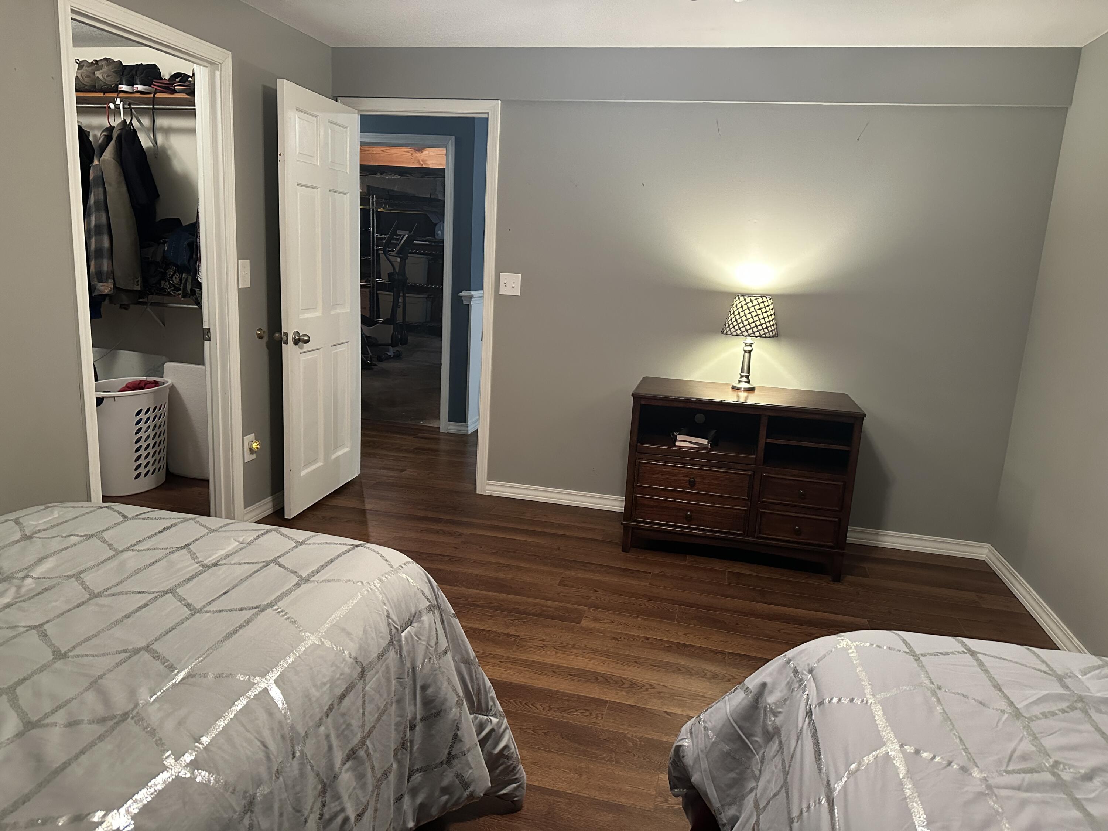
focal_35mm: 24
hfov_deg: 71.6
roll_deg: -3.1
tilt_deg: -11.5
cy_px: 416
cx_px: 554
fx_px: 768
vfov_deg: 56.8
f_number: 1.78
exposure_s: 1/60
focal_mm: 6.86
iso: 500
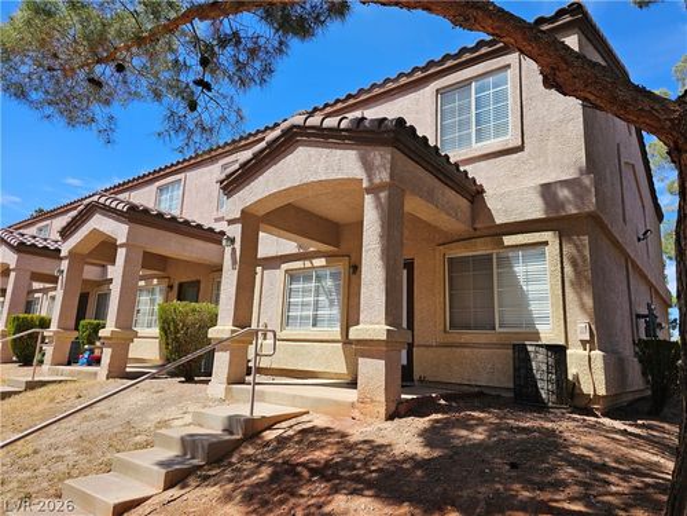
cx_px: 344
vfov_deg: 58.9
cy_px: 258
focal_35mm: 23
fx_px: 456
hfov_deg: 73.9
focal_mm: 6.3
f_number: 1.7
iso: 10
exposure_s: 1/622
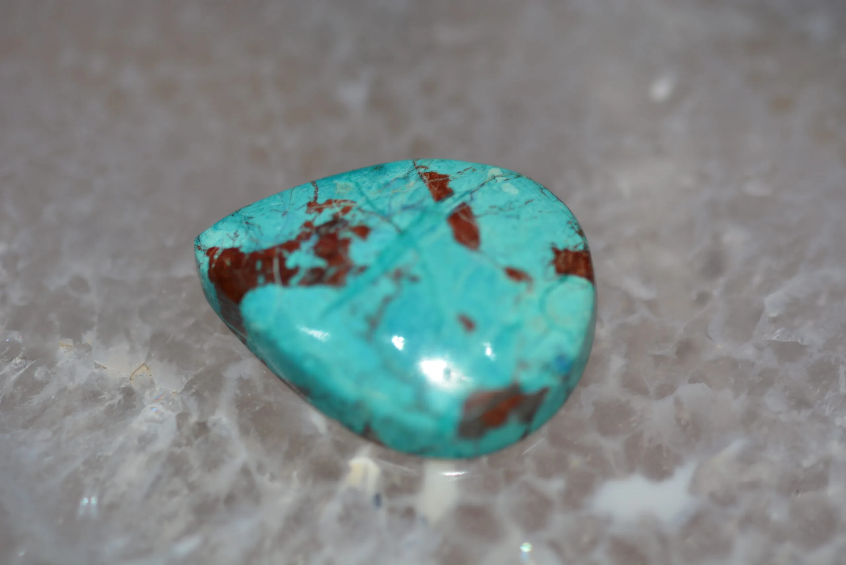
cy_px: 282
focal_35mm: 158
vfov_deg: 8.7
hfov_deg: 13.0
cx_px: 423
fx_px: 3702
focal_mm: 105
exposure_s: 1/60
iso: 180
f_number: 4.2
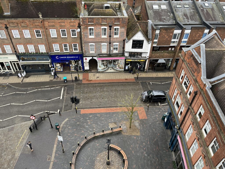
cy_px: 84
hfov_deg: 67.3
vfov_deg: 53.1
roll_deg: -2.6
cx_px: 112
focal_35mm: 26
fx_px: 169
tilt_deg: -40.6
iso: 50
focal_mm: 5.1
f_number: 1.6
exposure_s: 1/357
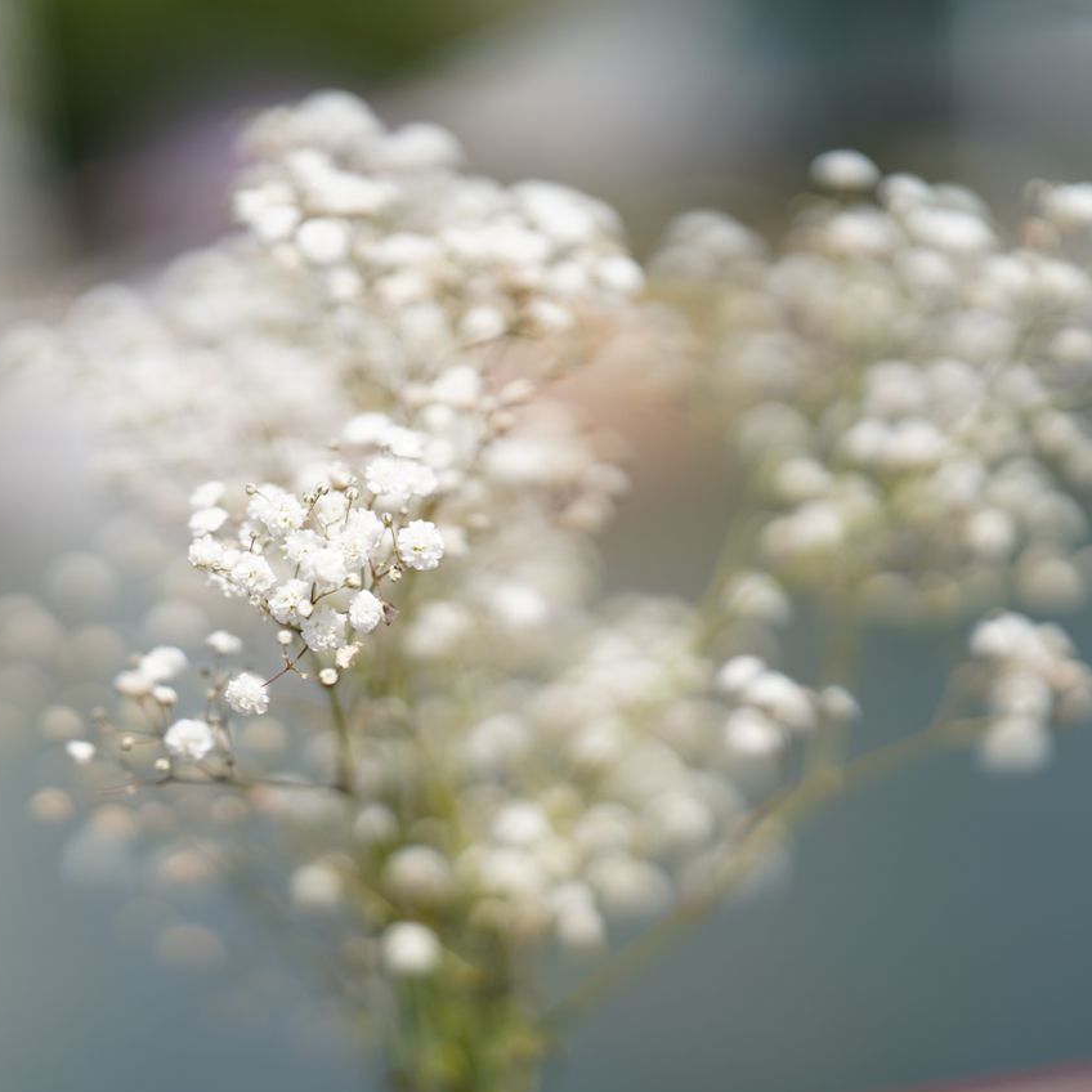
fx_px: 3890
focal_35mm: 109
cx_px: 393
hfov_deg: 16.0
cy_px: 547
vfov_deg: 16.0
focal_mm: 85
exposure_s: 1/8000
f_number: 1.4
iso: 100
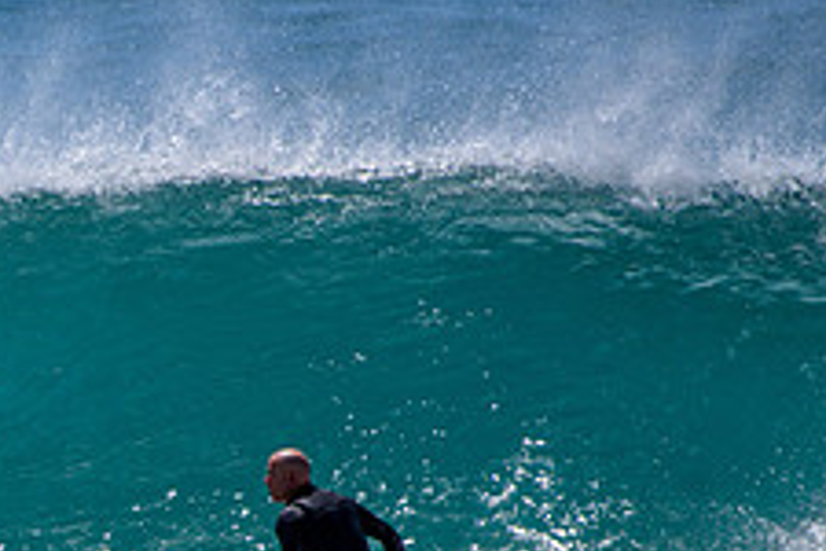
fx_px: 36249
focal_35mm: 1580
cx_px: -169
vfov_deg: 0.9
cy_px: 592
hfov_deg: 1.3
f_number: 5.6
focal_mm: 500
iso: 80
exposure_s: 1/2000
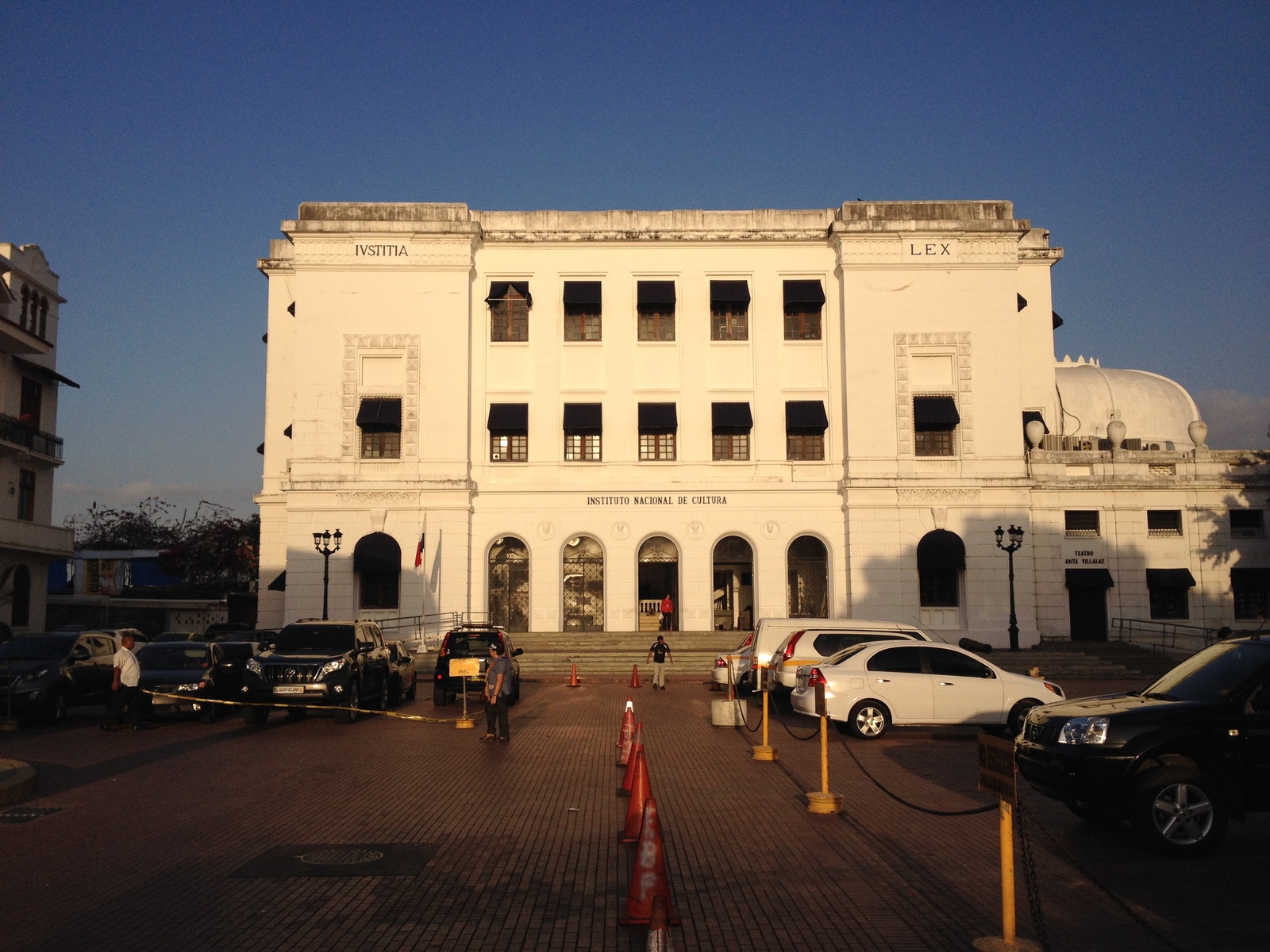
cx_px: 635
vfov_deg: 40.7
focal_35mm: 35
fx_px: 1284
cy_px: 476
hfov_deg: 52.6
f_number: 2.4
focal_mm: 4.28
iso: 50
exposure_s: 1/3247
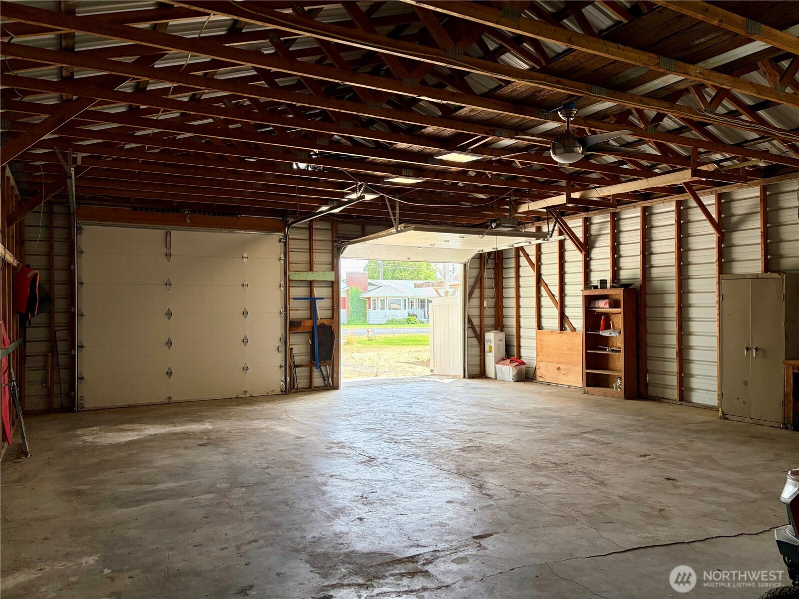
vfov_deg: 53.1
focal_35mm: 26
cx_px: 400
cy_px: 300
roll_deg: +0.1
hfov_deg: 67.3
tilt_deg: +1.4
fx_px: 600
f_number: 1.6
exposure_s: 1/231
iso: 100
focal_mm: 5.96
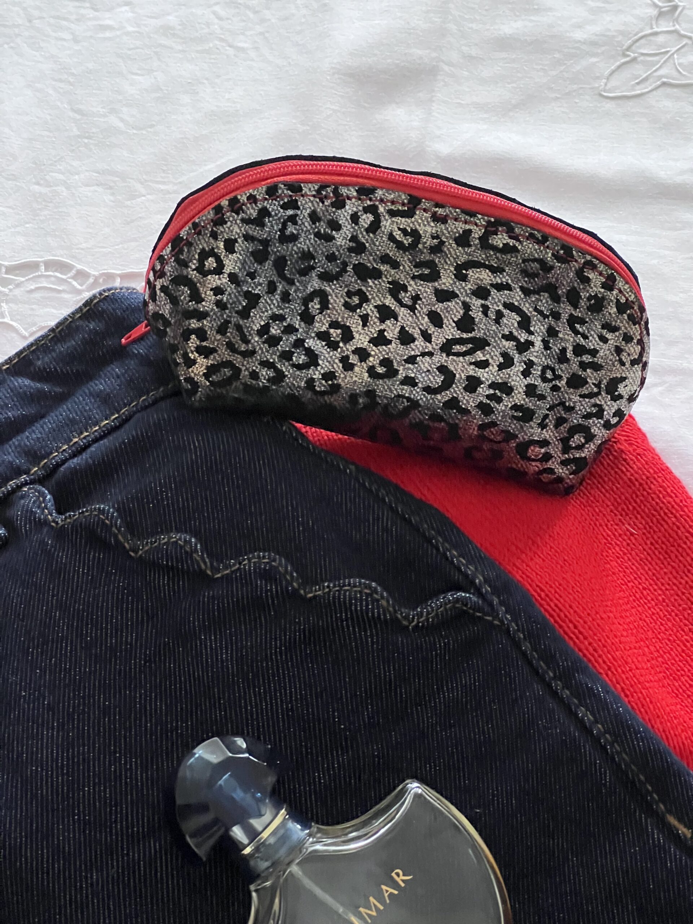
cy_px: 462
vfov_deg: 25.3
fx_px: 2055
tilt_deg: -50.0
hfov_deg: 19.1
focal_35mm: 77
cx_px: 346
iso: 1000
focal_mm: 9
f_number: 2.8
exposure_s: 1/41
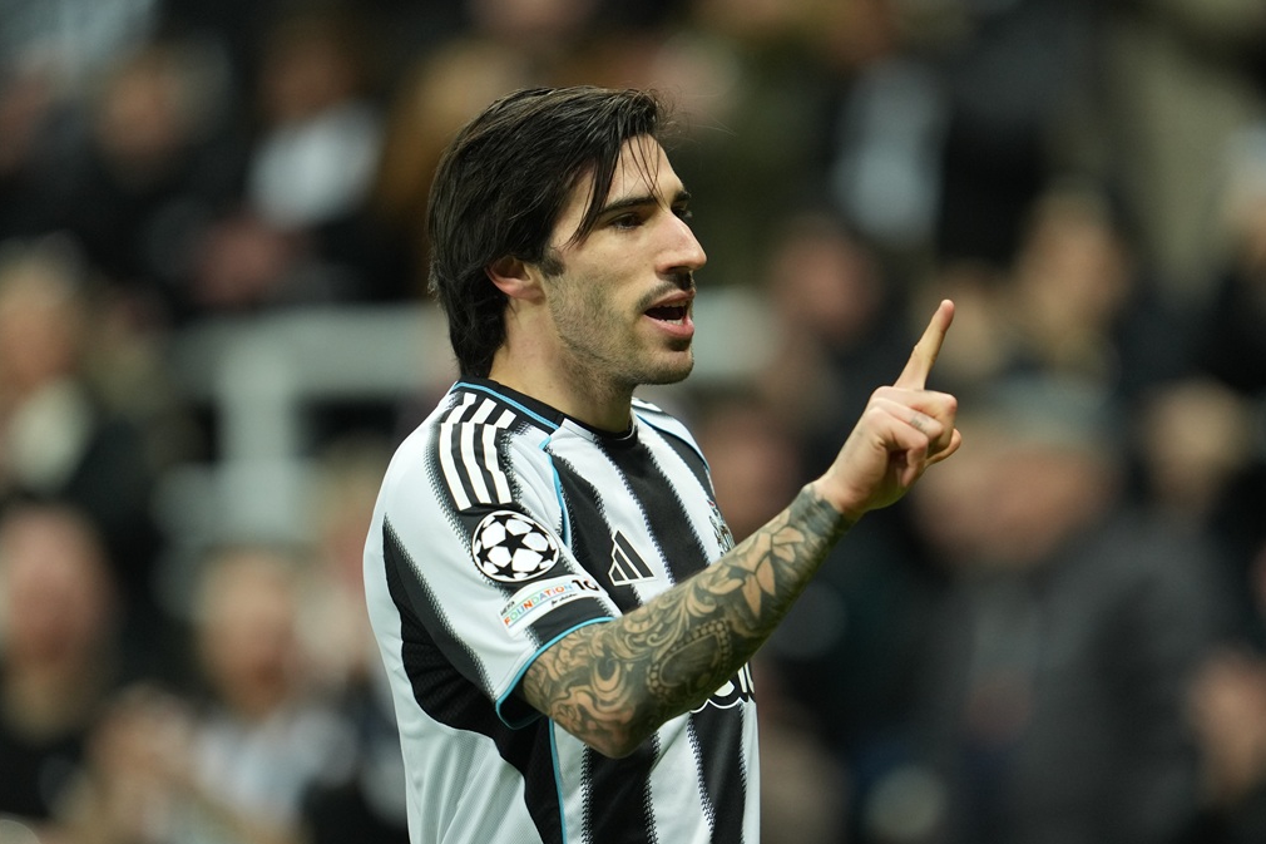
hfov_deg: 4.1
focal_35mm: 507
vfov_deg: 2.7
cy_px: 445
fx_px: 17825
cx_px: 697
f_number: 2.8
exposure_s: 1/1250
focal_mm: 400
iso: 2500
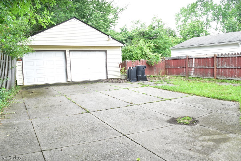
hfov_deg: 67.4
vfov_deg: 47.9
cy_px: 80
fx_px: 181
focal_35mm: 27
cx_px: 120
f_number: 10
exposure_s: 1/200
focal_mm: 18
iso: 400
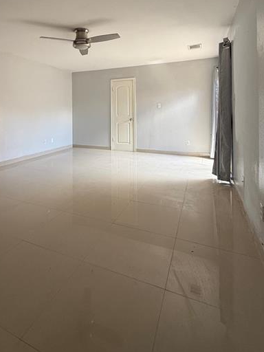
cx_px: 100
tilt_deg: +0.8
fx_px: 214
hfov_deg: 62.6
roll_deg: +0.1
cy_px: 112
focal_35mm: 21
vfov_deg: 76.0
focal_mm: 2.22
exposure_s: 1/99
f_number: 2.2
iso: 125
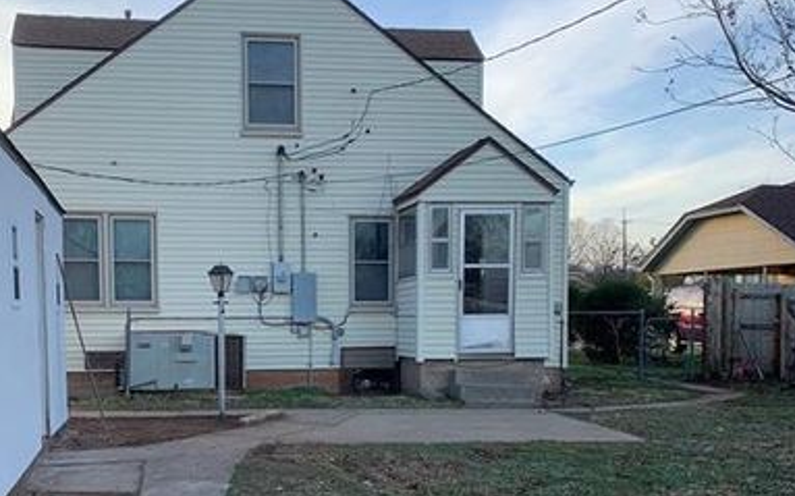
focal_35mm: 48
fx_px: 1040
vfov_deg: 26.4
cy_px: 393
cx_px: 303
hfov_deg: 41.6
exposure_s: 1/417
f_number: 1.8
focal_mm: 4.25
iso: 25
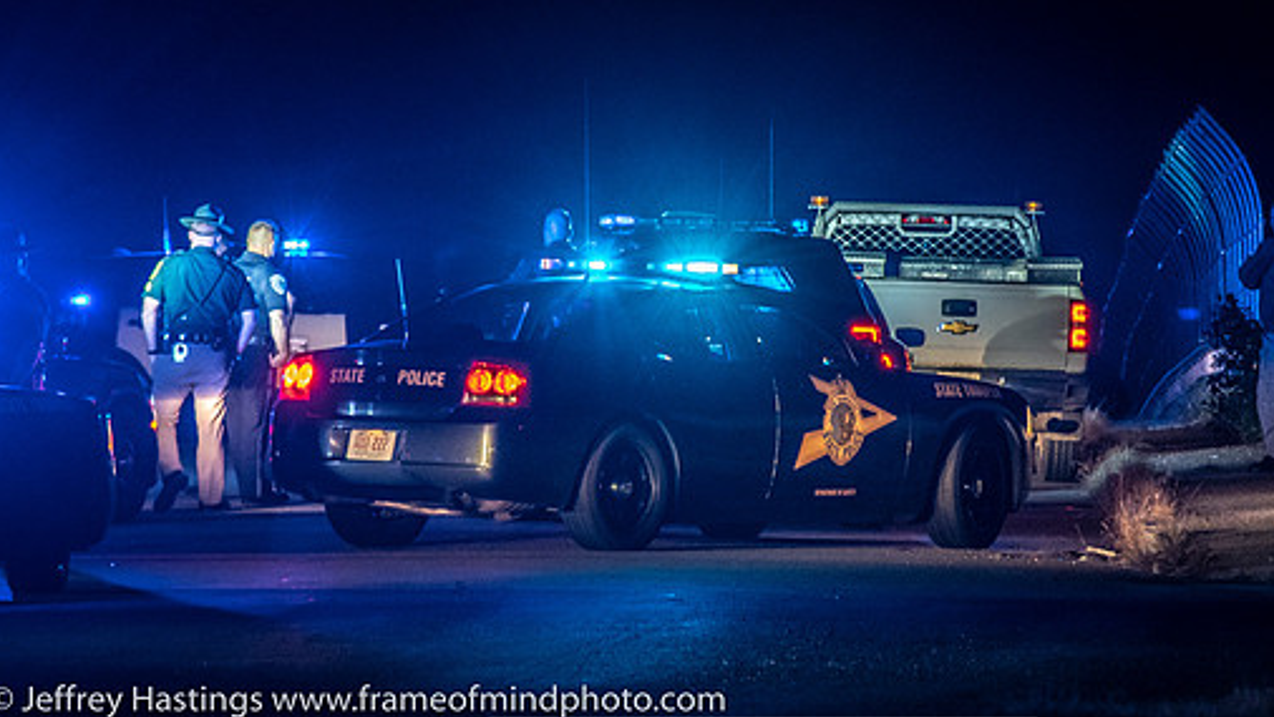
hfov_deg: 5.8
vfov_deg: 3.3
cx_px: 671
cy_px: 305
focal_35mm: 370
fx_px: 12503
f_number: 5.6
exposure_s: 1/40
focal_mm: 190
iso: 2000
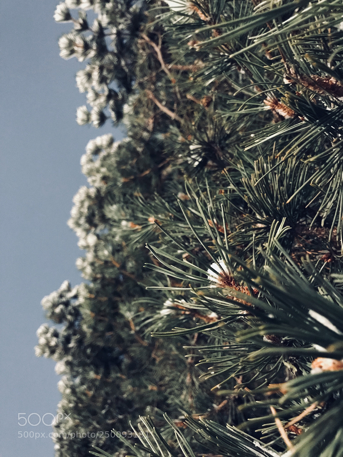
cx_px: 172
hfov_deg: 49.7
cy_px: 228
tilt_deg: +85.0
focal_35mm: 28
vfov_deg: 63.4
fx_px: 370
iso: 160
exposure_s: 1/4
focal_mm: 3.99
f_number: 1.8
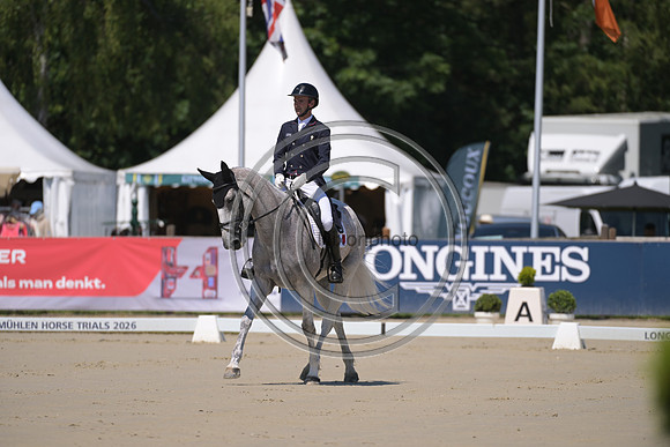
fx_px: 7446
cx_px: 335
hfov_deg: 5.2
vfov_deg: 3.4
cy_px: 224
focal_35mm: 400
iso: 140
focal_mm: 400
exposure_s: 1/1250
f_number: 5
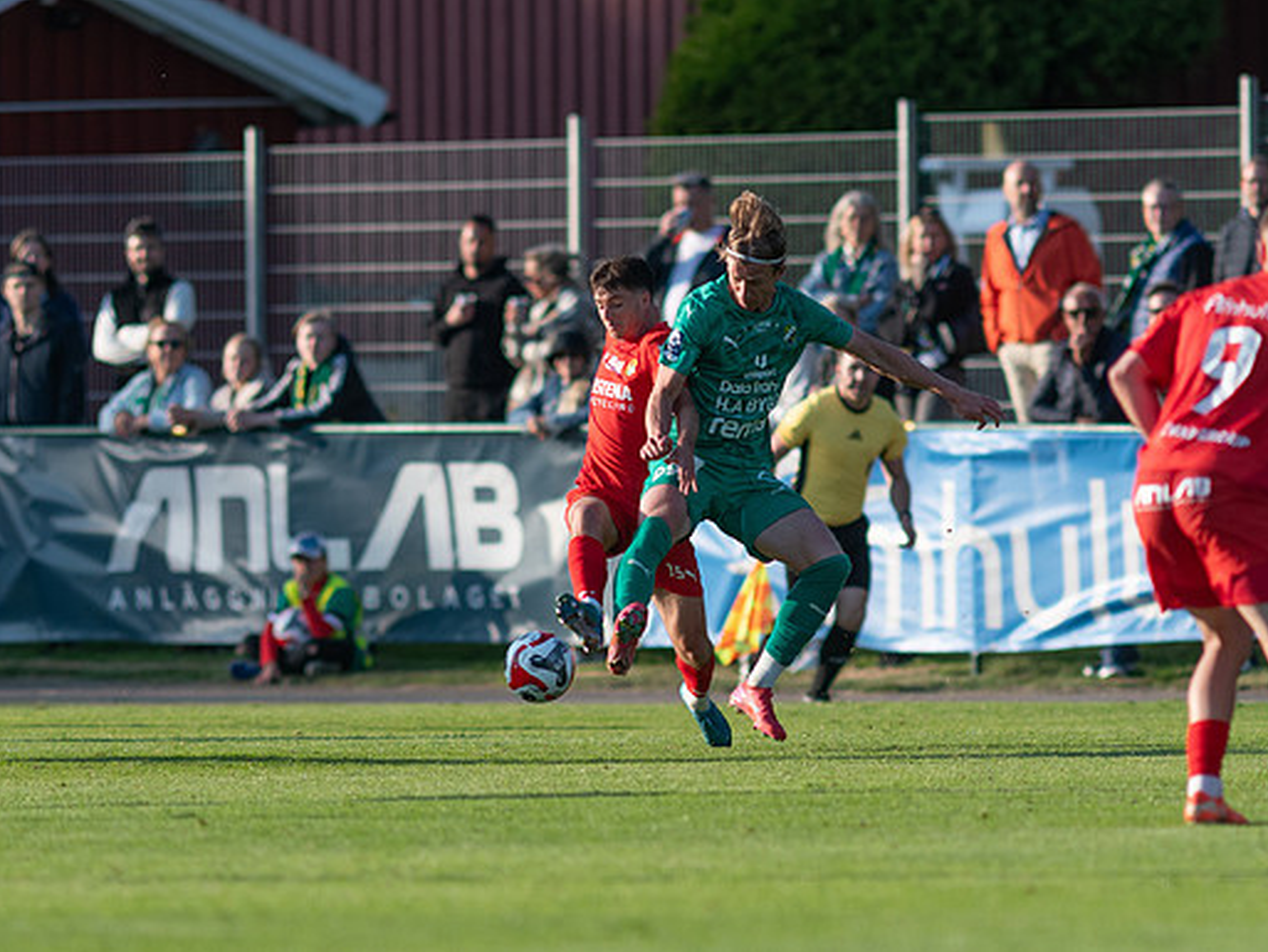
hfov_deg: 3.0
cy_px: 476
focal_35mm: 652
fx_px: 23889
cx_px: 628
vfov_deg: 2.3
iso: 160
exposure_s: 1/2000
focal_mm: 300
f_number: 3.2
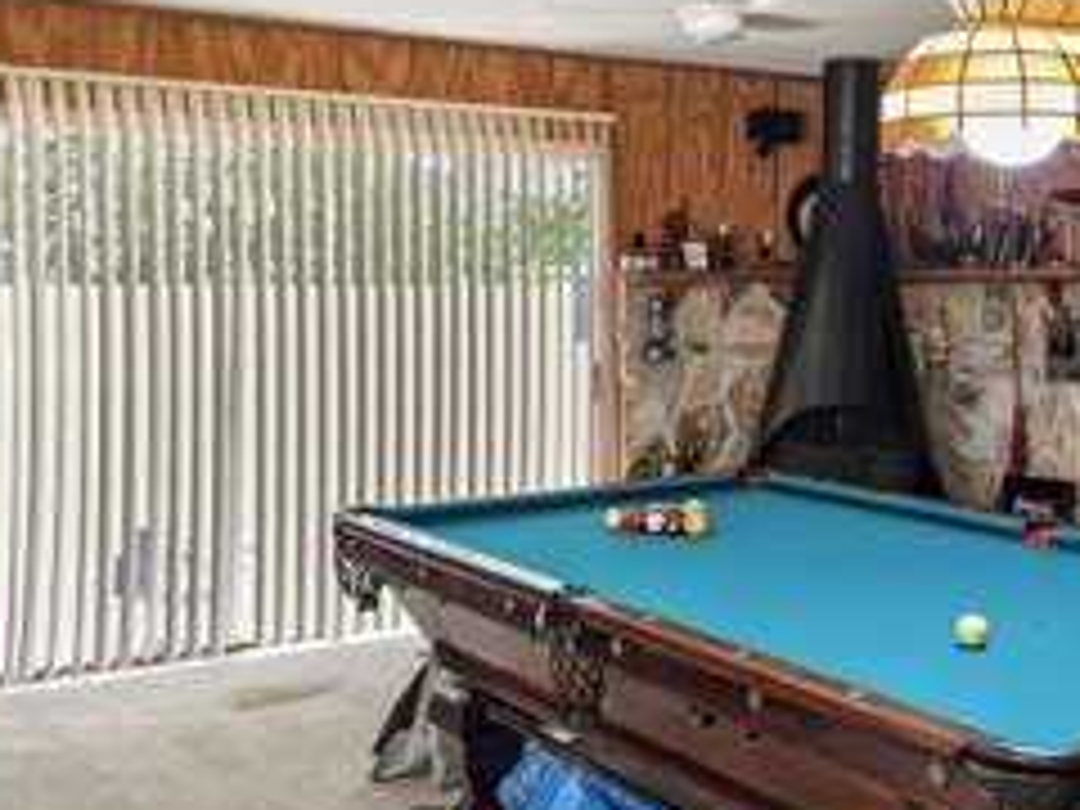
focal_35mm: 46
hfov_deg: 40.1
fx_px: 1435
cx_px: 806
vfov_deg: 31.5
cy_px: 457
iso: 125
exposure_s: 1/40
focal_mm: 6.3
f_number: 1.7
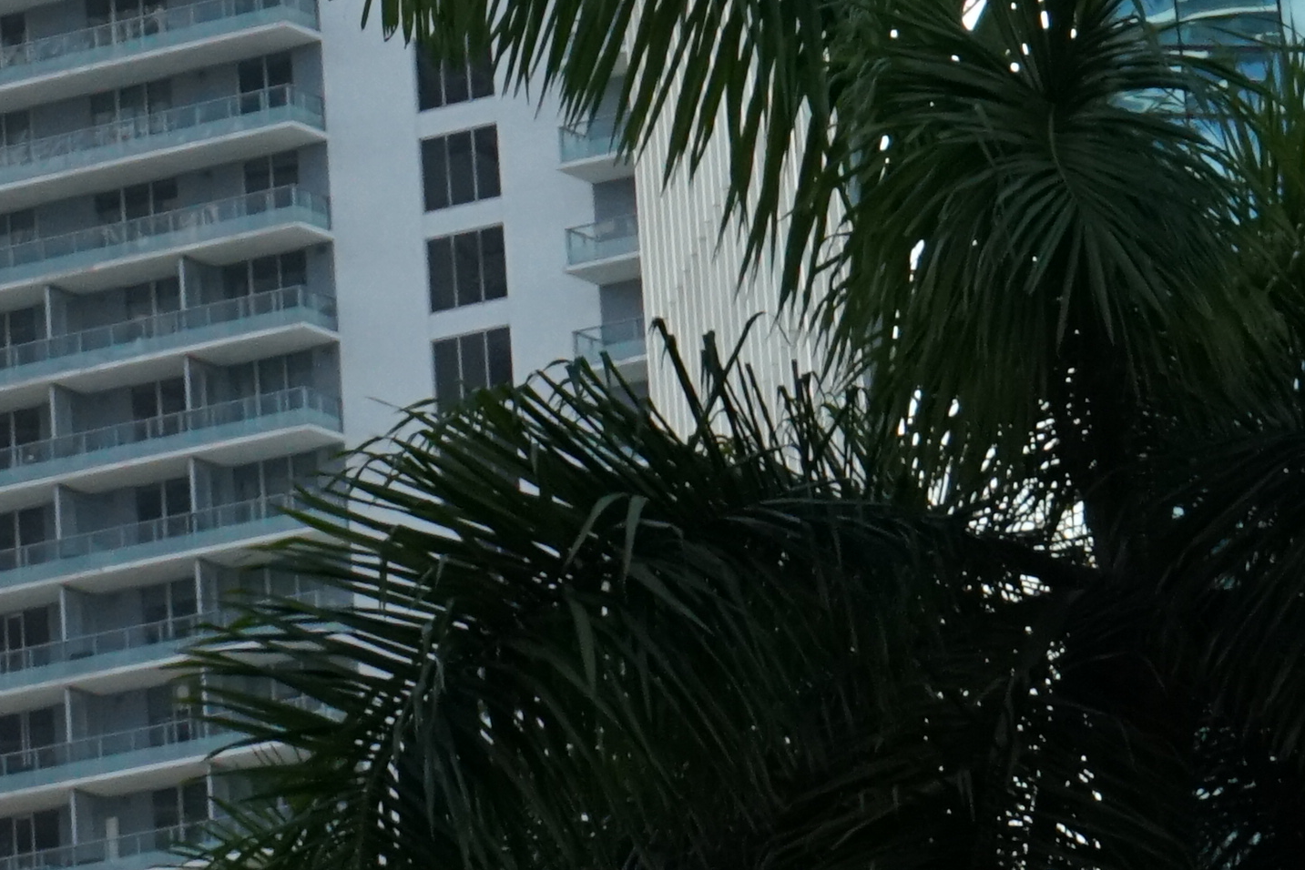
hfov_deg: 7.0
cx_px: -9
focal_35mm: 293
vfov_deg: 4.6
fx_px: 10623
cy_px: -704
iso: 1600
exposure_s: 1/2000
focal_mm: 70
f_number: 9
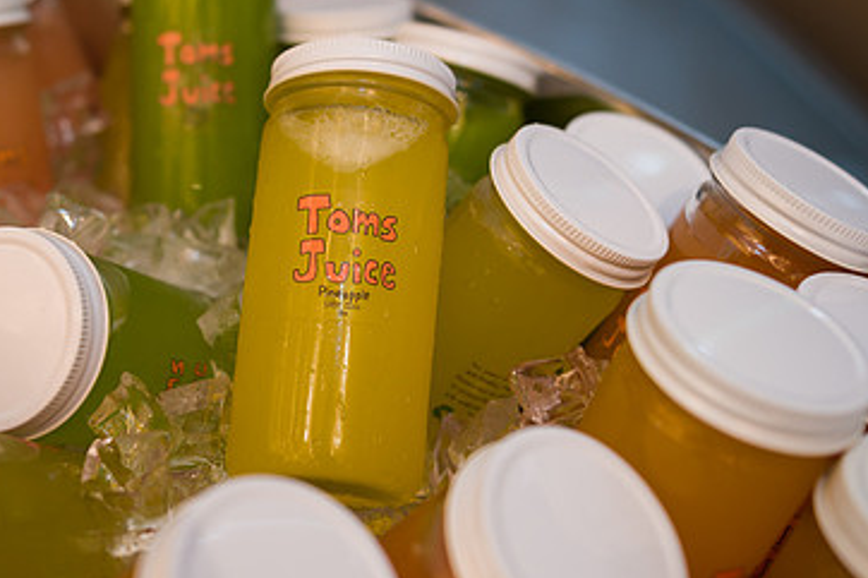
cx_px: 300
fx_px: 1350
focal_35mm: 56
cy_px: 297
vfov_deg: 24.2
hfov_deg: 35.4
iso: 400
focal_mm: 35
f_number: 3.2
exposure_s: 1/200
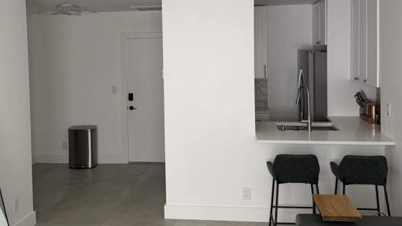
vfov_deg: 29.4
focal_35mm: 40
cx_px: 184
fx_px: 426
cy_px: 68
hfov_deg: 50.4
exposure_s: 1/114
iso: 200
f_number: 1.78
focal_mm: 6.76
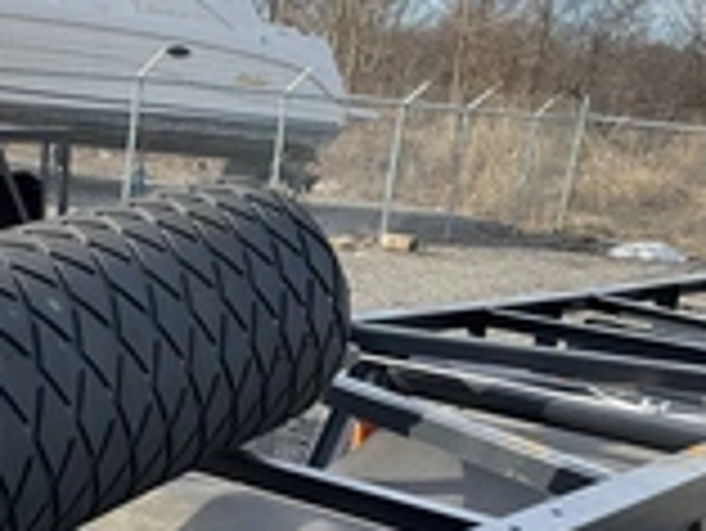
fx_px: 1510
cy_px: 364
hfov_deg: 25.3
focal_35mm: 74
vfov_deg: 19.8
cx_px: 31
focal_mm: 3
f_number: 1.8
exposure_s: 1/620
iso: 25
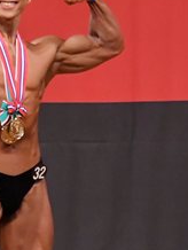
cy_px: 192
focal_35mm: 871
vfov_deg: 2.3
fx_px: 6295
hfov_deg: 1.7
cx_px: -32
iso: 7200
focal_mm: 170
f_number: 5.6
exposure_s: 1/400
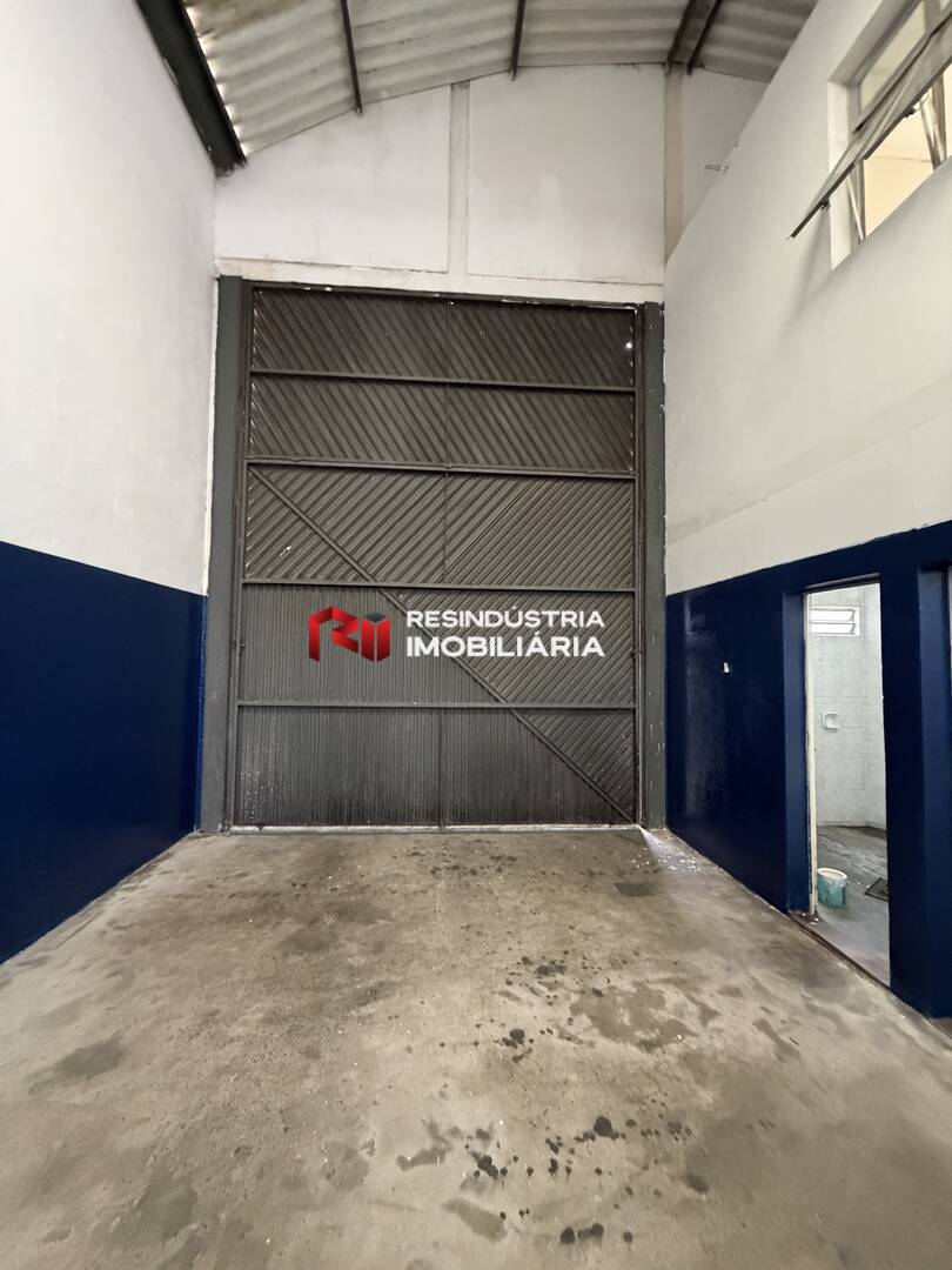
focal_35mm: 14
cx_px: 476
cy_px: 635
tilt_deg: +4.9
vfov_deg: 102.1
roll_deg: -0.5
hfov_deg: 85.7
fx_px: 513
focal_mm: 2.22
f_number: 2.2
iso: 800
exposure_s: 1/60
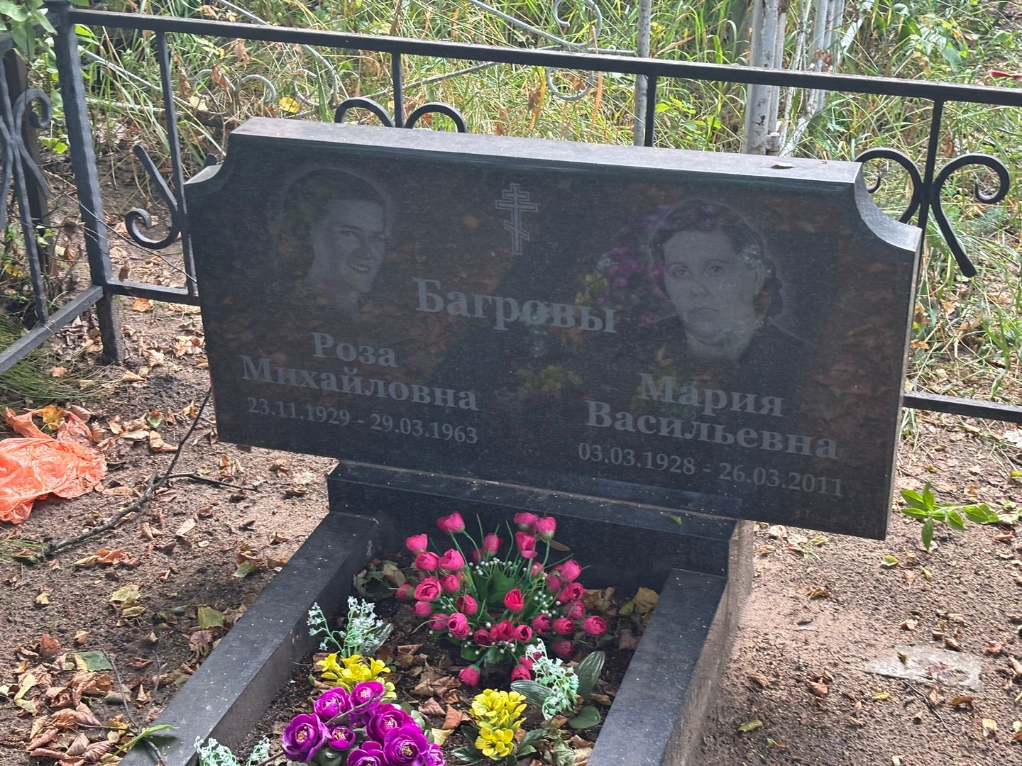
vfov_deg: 28.0
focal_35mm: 52
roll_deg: +1.9
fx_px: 1535
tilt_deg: -27.6
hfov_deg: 36.8
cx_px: 511
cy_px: 383
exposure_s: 1/60
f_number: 1.6
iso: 64
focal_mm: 5.96
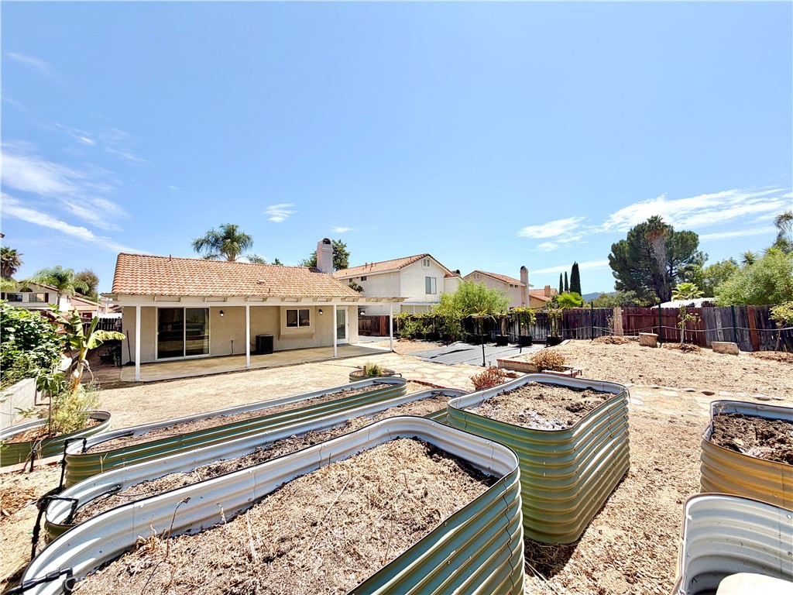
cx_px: 396
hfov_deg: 102.1
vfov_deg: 85.7
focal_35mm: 14
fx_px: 321
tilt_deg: +1.7
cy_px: 298
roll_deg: +1.1
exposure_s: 1/970
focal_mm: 2.22
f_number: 2.2
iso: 20
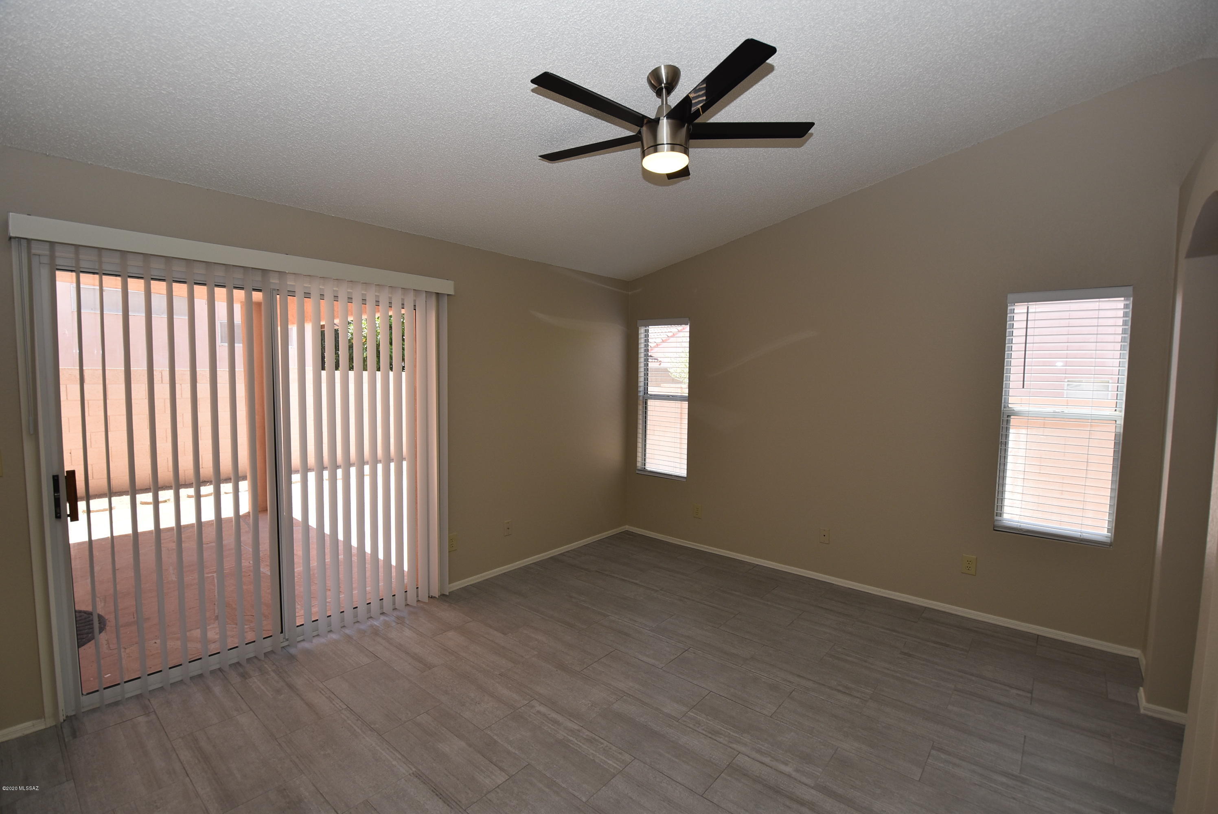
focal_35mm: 15
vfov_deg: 77.4
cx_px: 609
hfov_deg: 100.3
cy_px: 407
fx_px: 508
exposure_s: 1/125
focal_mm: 10
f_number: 5.6
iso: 220
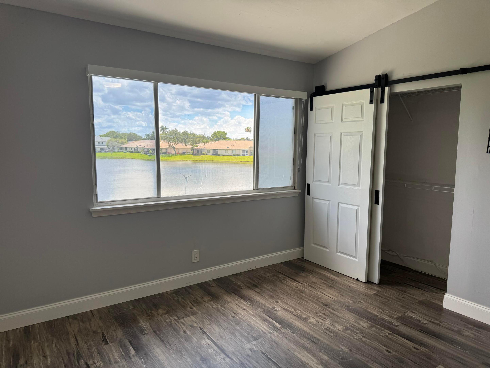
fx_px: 340
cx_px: 245
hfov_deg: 71.6
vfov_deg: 56.8
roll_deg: -0.7
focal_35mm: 24
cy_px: 184
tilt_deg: -6.8
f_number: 1.78
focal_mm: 6.76
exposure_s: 1/433
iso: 80
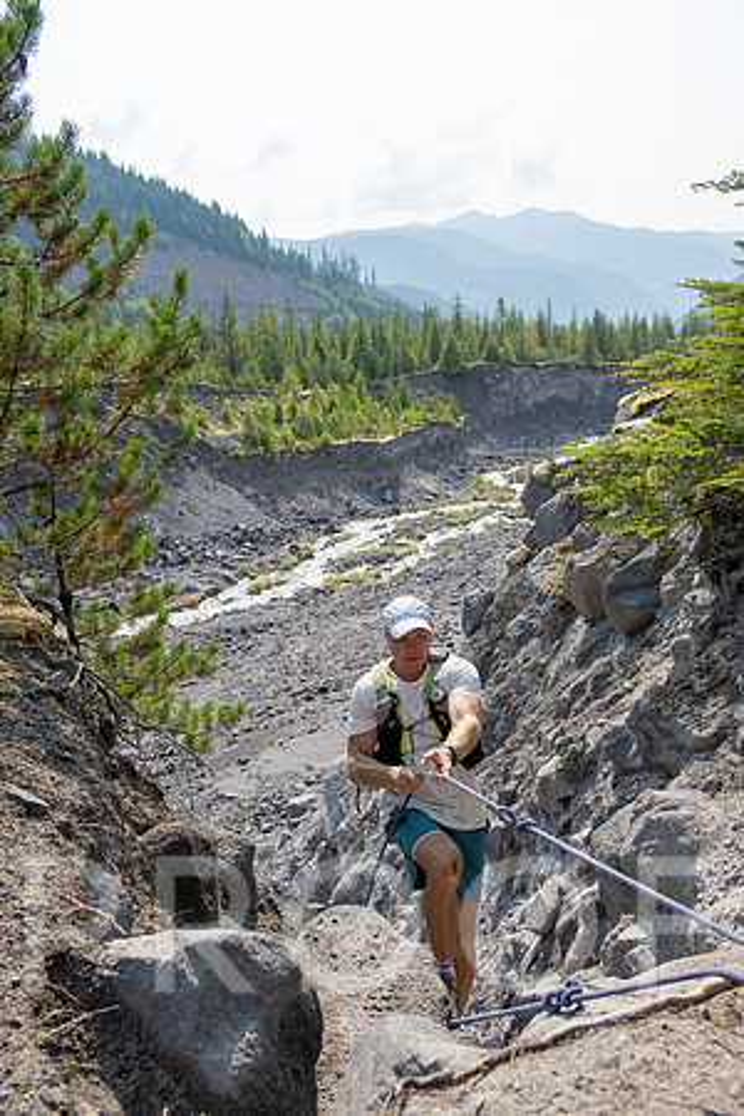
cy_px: 558
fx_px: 992
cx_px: 372
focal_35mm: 32
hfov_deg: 41.1
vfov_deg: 58.7
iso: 200
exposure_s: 1/1250
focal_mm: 21.5
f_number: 5
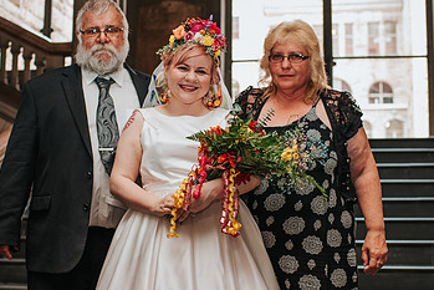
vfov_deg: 22.3
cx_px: 209
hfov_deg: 32.9
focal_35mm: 61
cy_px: 154
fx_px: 736
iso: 1000
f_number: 3.2
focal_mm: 35
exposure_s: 1/200
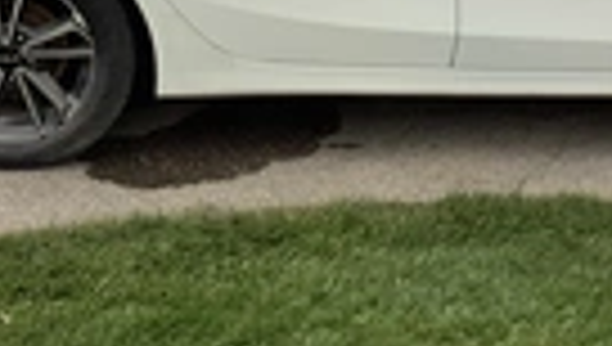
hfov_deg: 21.3
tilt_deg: -13.6
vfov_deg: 12.0
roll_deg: +0.5
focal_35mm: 99
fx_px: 1609
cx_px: 490
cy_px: -81
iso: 25
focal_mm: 3.3
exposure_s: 1/231
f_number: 2.4
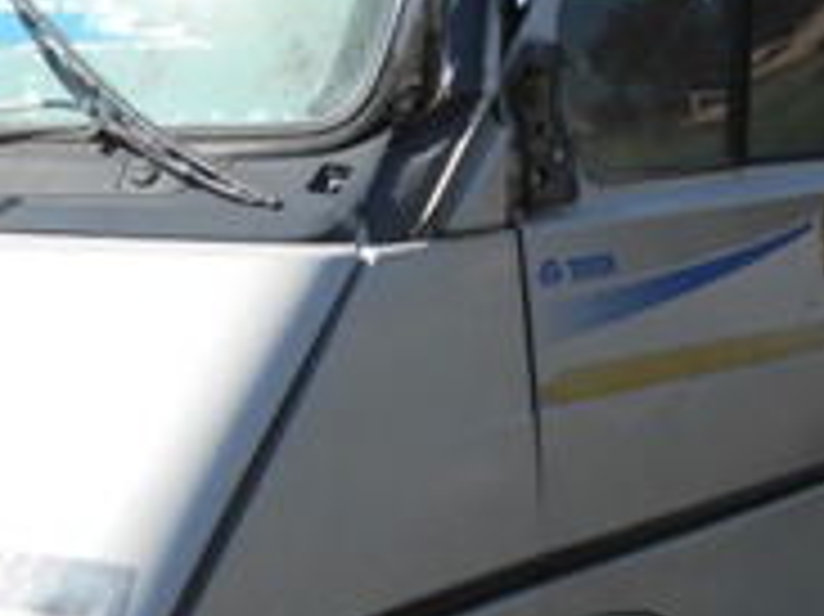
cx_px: 356
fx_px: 2165
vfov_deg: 16.2
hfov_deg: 21.5
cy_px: 301
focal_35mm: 91
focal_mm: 4.6
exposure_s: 1/1000
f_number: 3.2
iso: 80
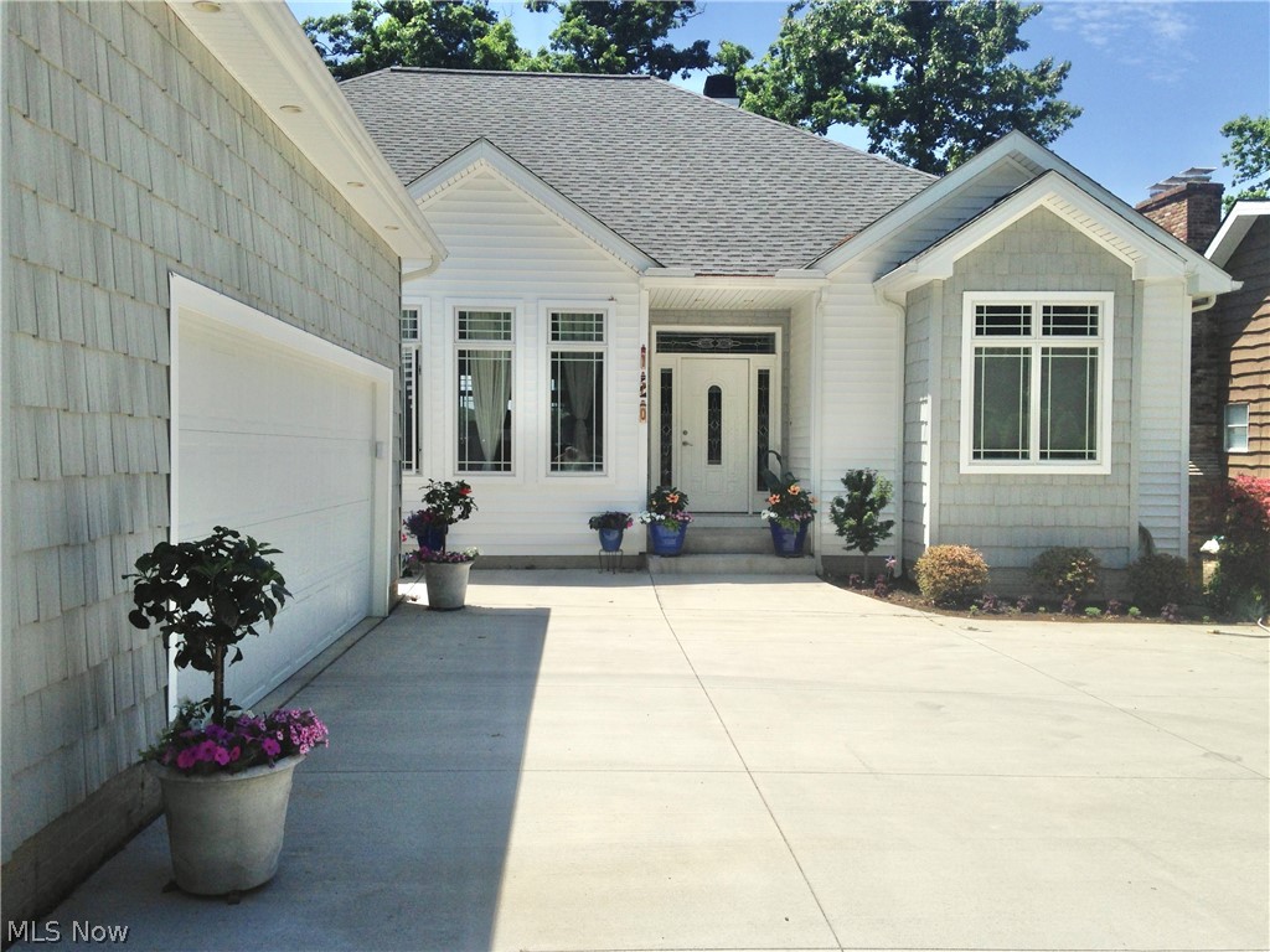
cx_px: 635
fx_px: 1211
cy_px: 476
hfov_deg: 55.4
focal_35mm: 33
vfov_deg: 42.9
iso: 50
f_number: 2.4
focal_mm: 4.12
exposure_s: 1/2088
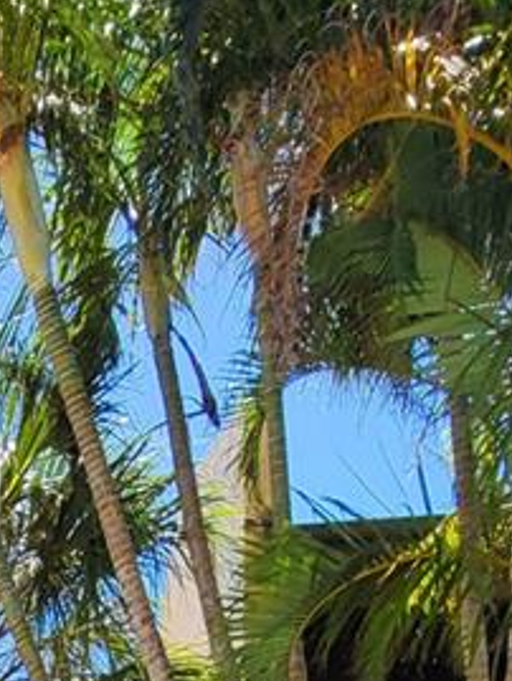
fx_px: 1143
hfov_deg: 23.0
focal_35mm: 58
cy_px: 1144
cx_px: -112
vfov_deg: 23.0
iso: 64
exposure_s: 1/909
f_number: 2.2
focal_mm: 2.2
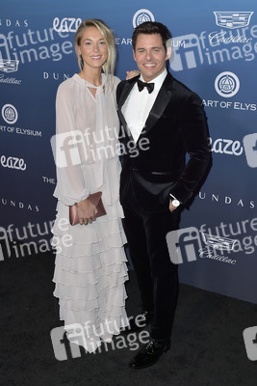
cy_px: 193
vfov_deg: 44.5
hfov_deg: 30.5
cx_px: 128
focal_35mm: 44
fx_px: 471
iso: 250
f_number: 5.6
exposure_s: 1/250
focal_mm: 44
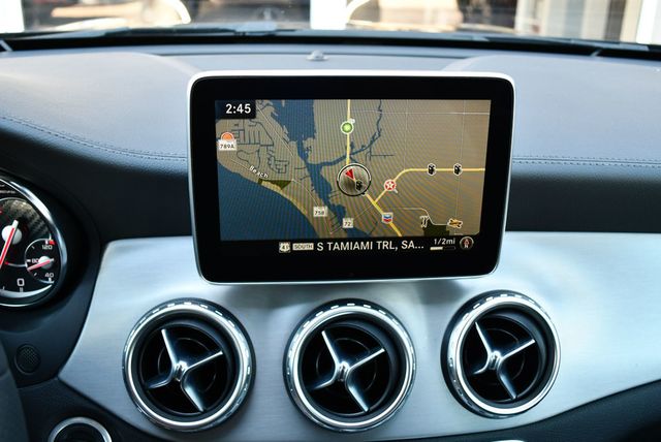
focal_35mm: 36
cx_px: 330
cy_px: 221
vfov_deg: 36.9
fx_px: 662
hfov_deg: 53.1
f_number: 3.5
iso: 800
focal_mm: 18
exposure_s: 1/160
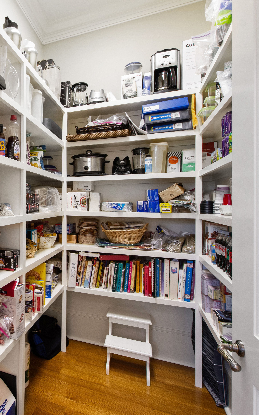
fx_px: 260
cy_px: 208
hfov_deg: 45.6
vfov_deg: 77.2
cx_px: 6
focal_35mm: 23
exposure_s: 1/1.67
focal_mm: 10
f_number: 8
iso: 100
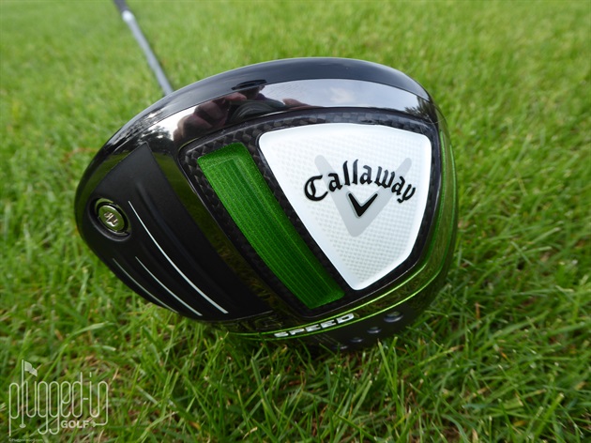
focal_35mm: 32
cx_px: 296
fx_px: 546
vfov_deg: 44.1
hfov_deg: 56.8
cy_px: 222
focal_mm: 5.4
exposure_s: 1/160
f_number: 3.5
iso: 80
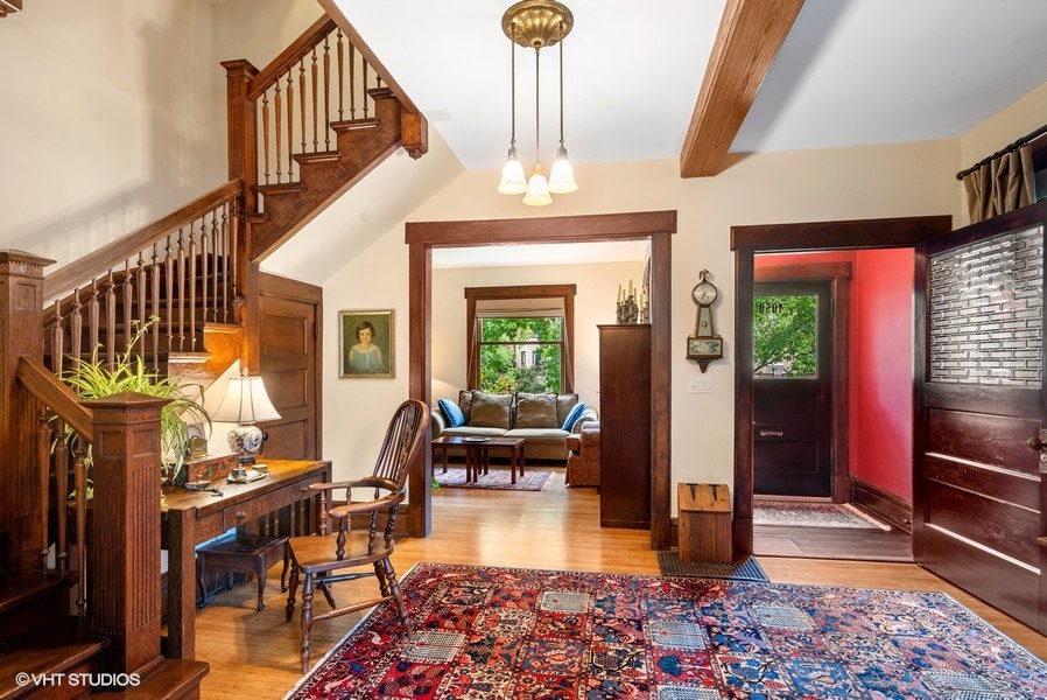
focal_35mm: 17
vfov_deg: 70.5
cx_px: 524
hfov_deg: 93.2
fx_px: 495
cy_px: 350
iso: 320
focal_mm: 17
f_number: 8
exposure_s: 3
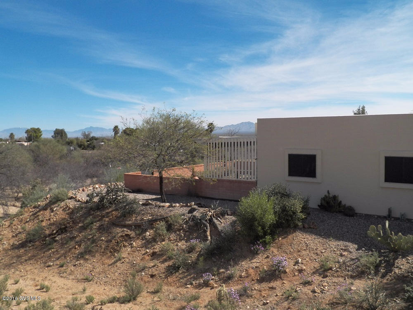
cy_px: 155
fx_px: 370
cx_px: 206
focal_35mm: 31
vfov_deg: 45.4
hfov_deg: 58.4
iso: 125
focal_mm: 5.5
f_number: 4
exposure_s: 1/2000
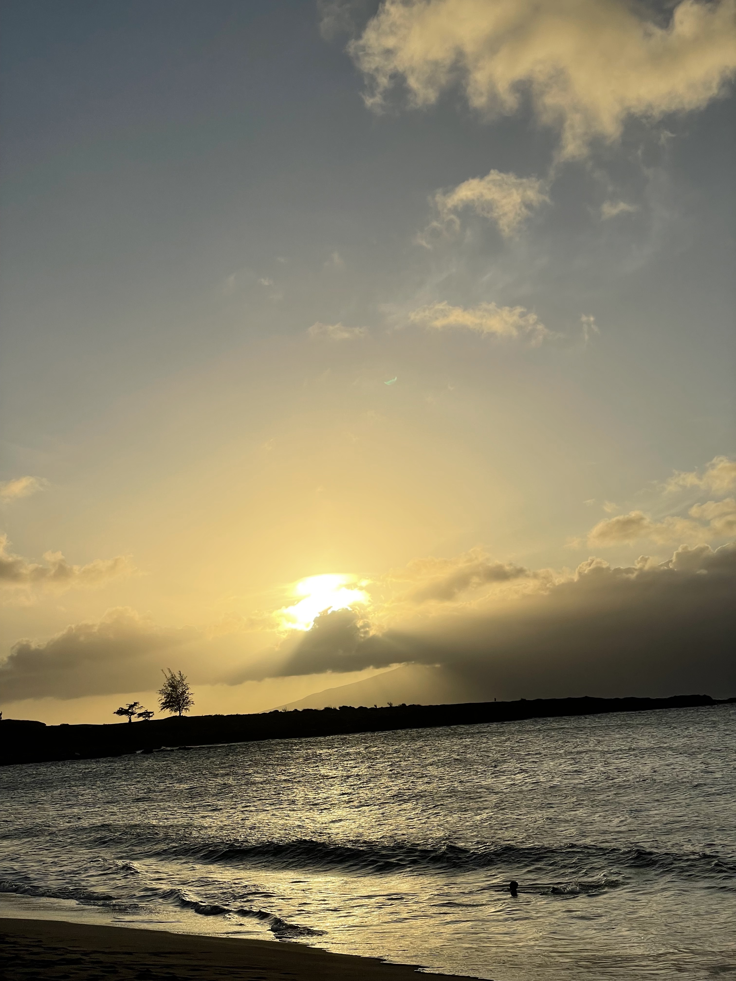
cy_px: 490
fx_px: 1474
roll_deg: +5.3
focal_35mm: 52
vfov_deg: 36.8
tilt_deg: +9.0
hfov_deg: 28.0
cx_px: 368
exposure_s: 1/5988
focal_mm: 6
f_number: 2
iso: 25
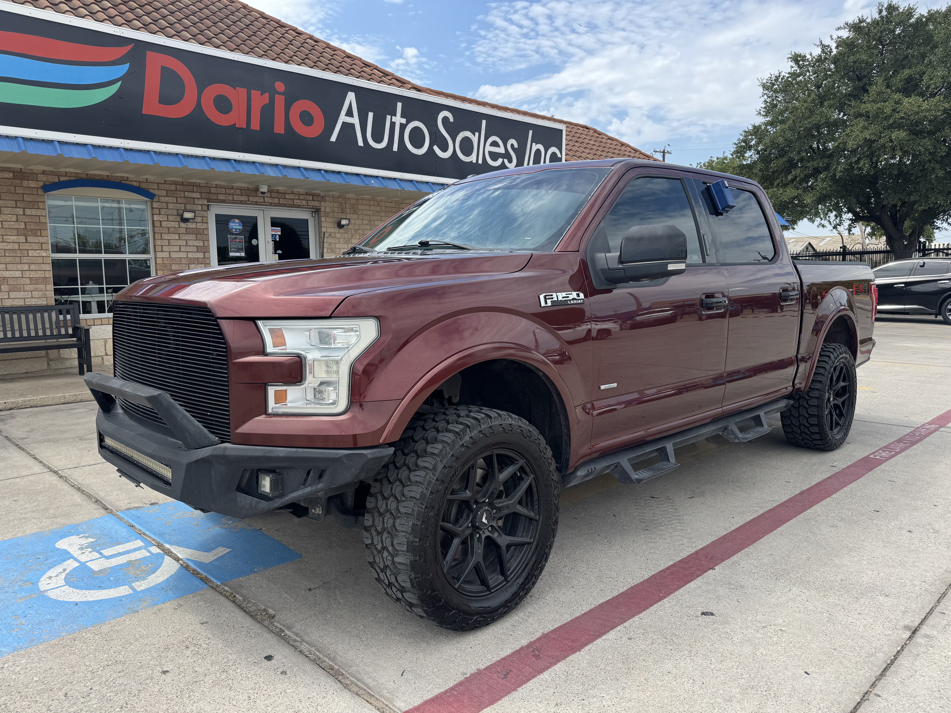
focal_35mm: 24
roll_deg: +0.2
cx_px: 476
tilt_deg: -7.8
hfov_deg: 71.6
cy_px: 356
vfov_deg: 56.8
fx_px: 659
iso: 80
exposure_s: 1/2331
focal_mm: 6.76
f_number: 1.78
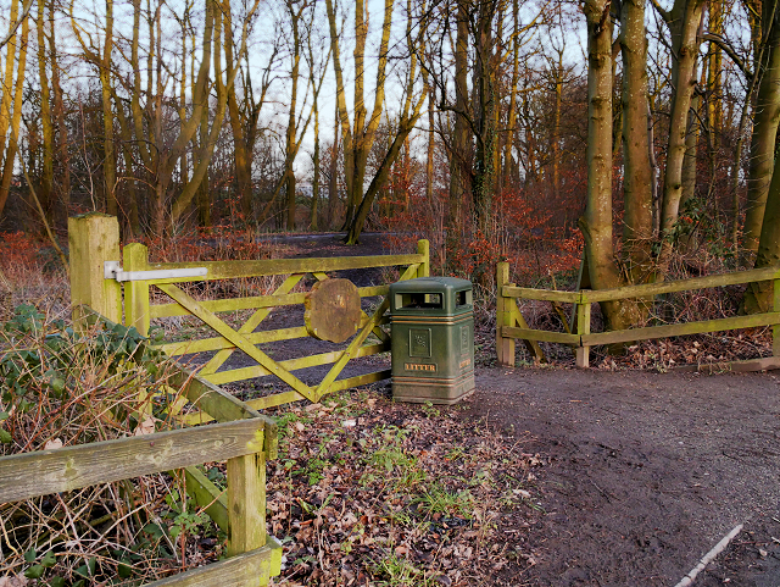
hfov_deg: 48.9
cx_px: 390
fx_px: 857
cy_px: 294
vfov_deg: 37.8
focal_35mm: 38
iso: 1600
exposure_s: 1/60
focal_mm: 19
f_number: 8
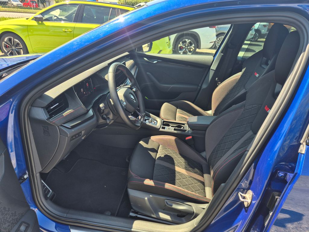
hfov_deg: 73.9
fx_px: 205
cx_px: 154
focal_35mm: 23
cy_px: 116
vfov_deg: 58.9
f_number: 1.8
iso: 25
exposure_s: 1/282
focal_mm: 5.4
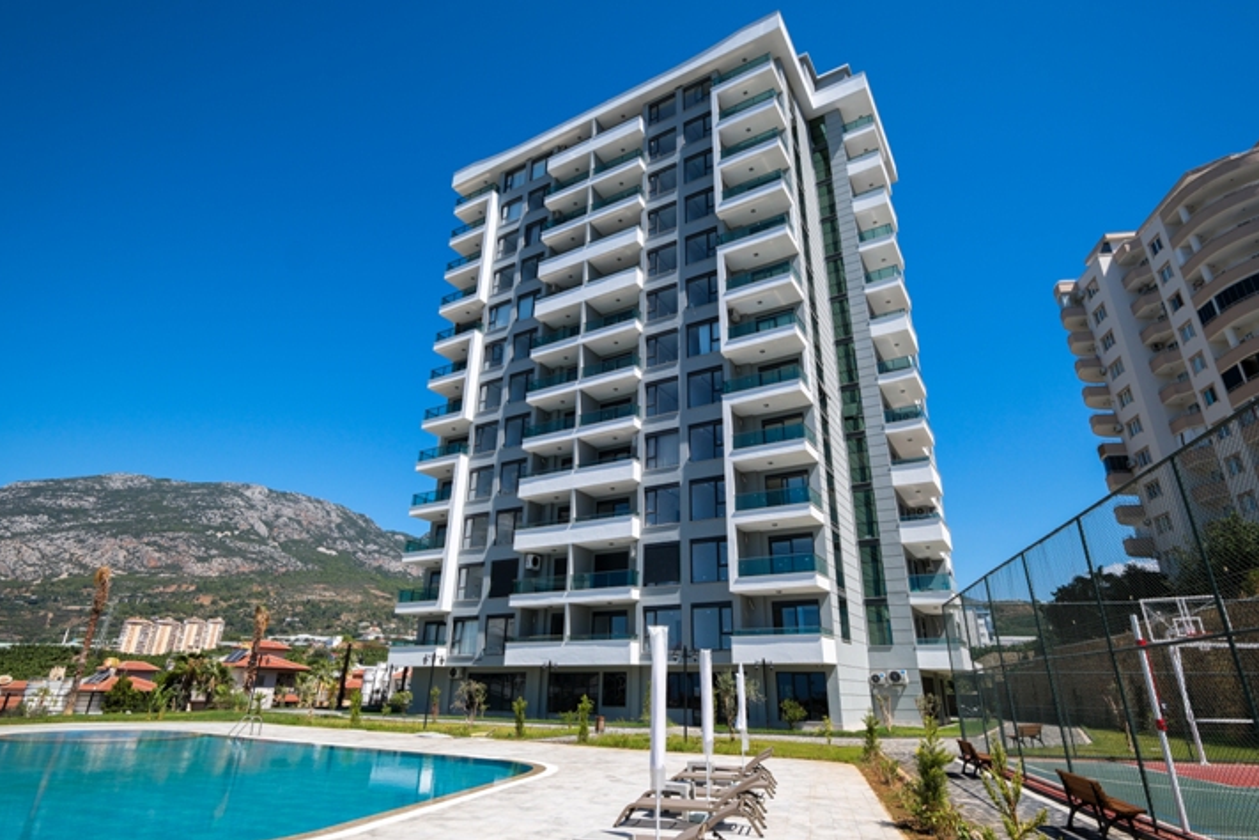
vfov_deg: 67.4
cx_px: 639
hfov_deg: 90.0
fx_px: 629
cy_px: 423
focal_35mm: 18
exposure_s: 1/320
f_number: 7.1
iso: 125
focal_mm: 10.5
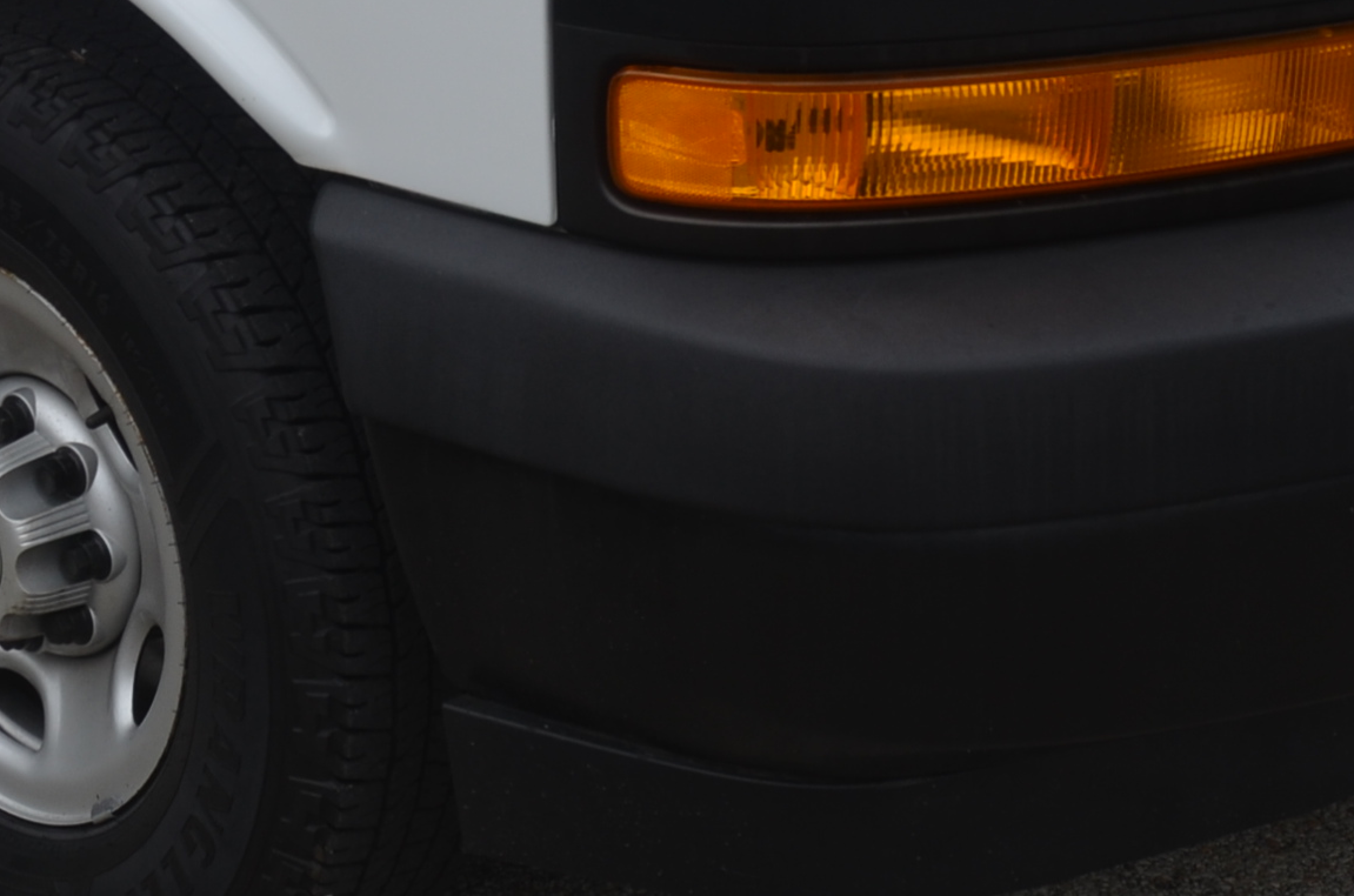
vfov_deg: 12.4
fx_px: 3978
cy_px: -280
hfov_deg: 19.0
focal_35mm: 106
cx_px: 158
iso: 140
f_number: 8
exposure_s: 1/250
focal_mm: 22
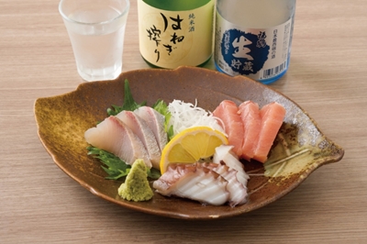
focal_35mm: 70
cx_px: 184
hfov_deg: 28.9
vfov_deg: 19.4
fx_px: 713
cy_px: 122
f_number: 13
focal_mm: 70
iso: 250
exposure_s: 1/100
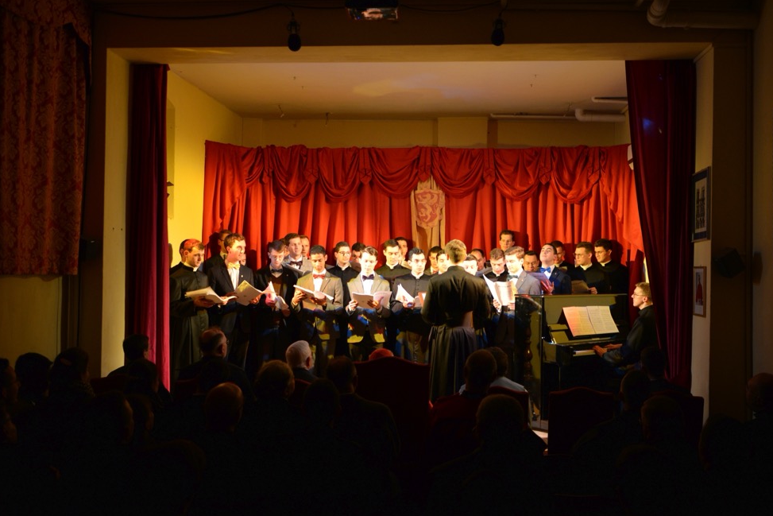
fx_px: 773
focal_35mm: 36
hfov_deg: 53.1
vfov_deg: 36.9
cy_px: 262
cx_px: 387
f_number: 2.8
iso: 1600
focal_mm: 35
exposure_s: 1/40
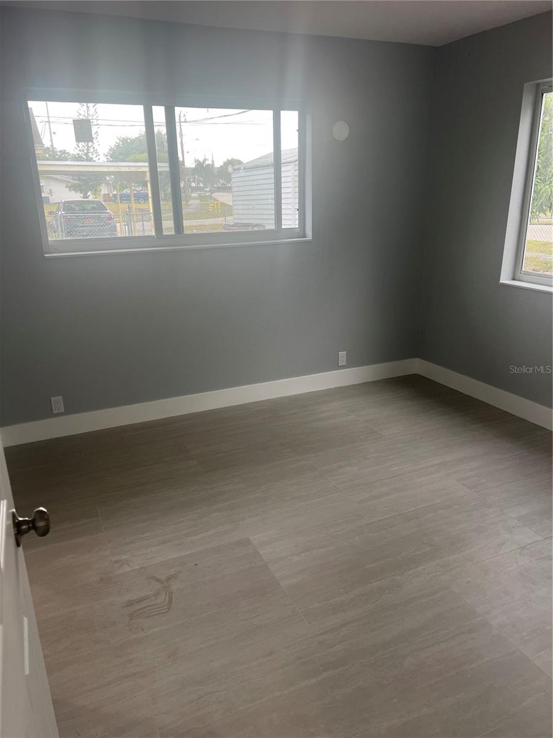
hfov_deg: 53.1
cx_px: 276
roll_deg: +0.2
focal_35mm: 26
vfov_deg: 67.3
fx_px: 554
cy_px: 369
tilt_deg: -16.7
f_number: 1.5
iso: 64
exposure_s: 1/120
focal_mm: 5.7
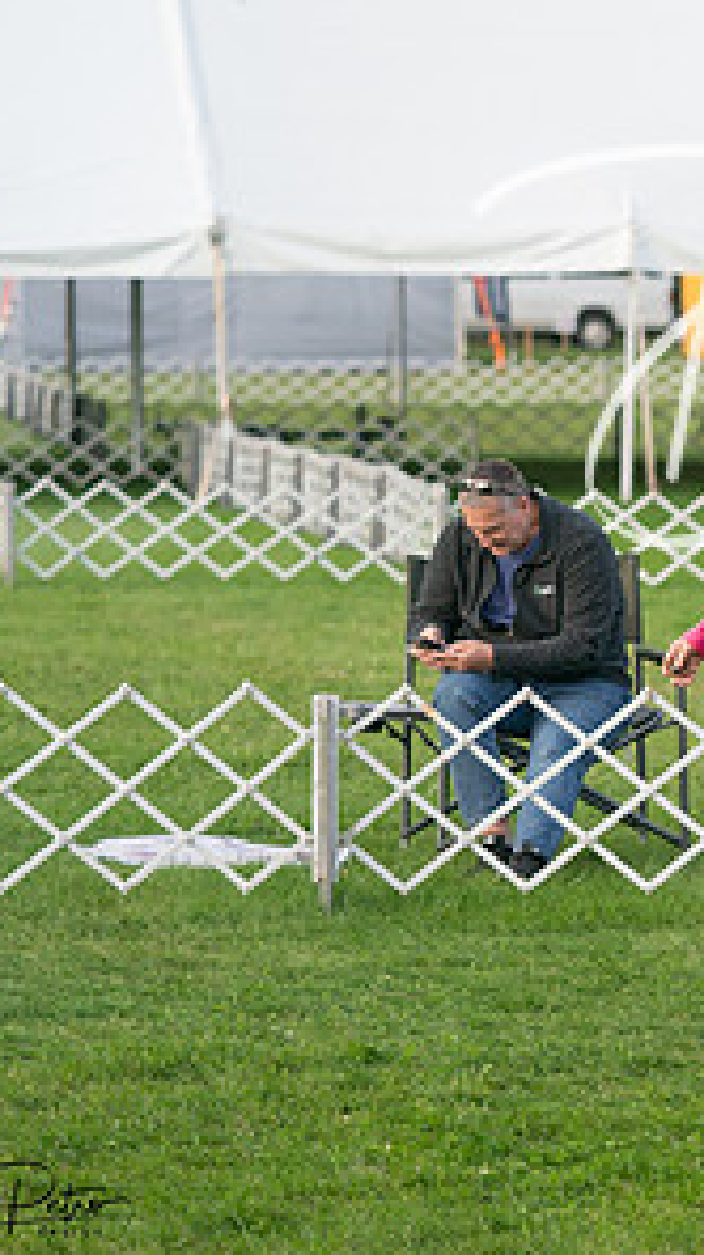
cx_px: 1103
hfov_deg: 6.4
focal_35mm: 187
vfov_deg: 11.5
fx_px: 6220
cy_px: 611
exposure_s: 1/2000
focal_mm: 91
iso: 500
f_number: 3.2
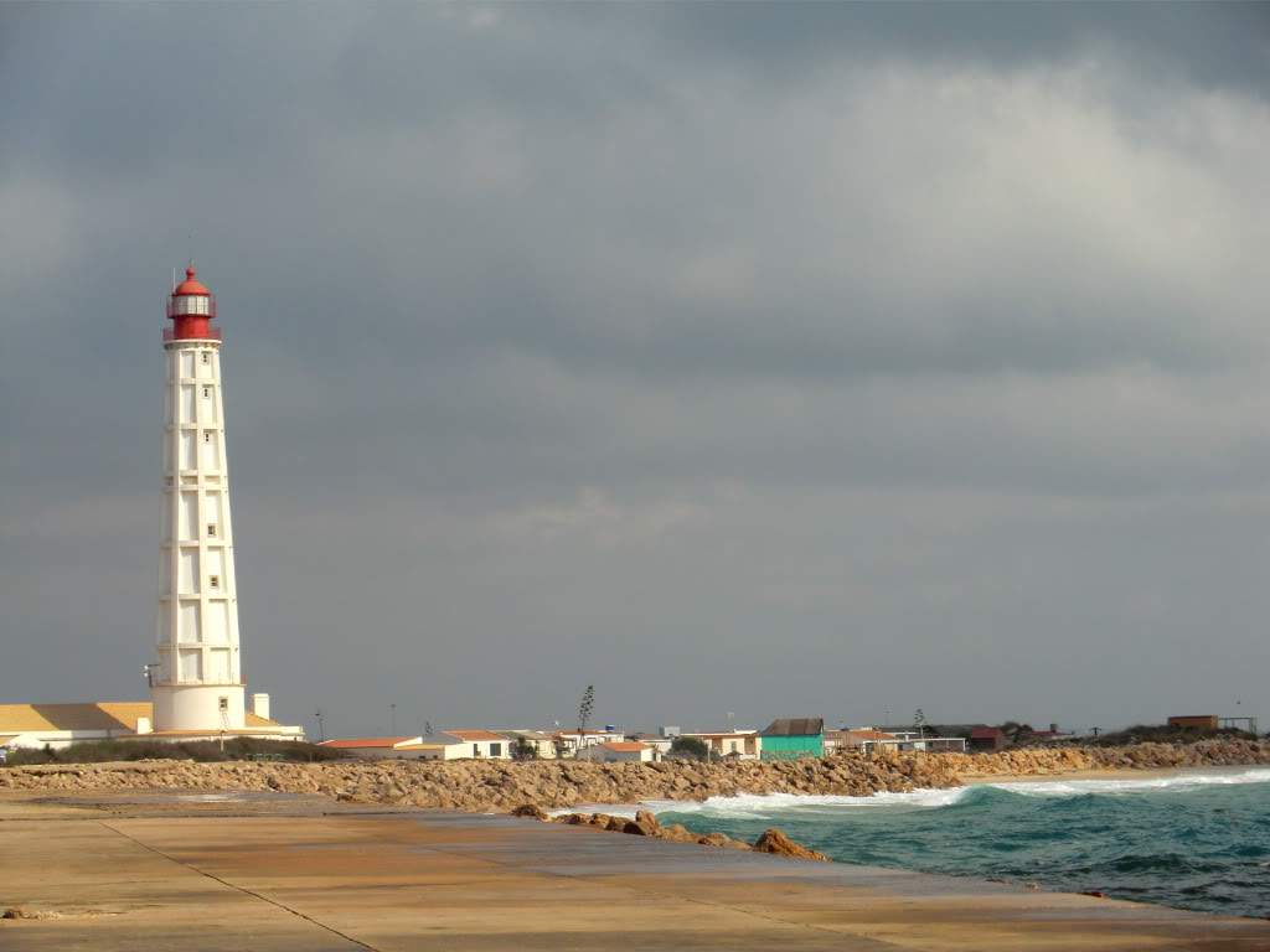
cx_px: 635
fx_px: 4513
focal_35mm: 123
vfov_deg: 12.0
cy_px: 476
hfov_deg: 16.0
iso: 64
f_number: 11.9
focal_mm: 22
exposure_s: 1/160
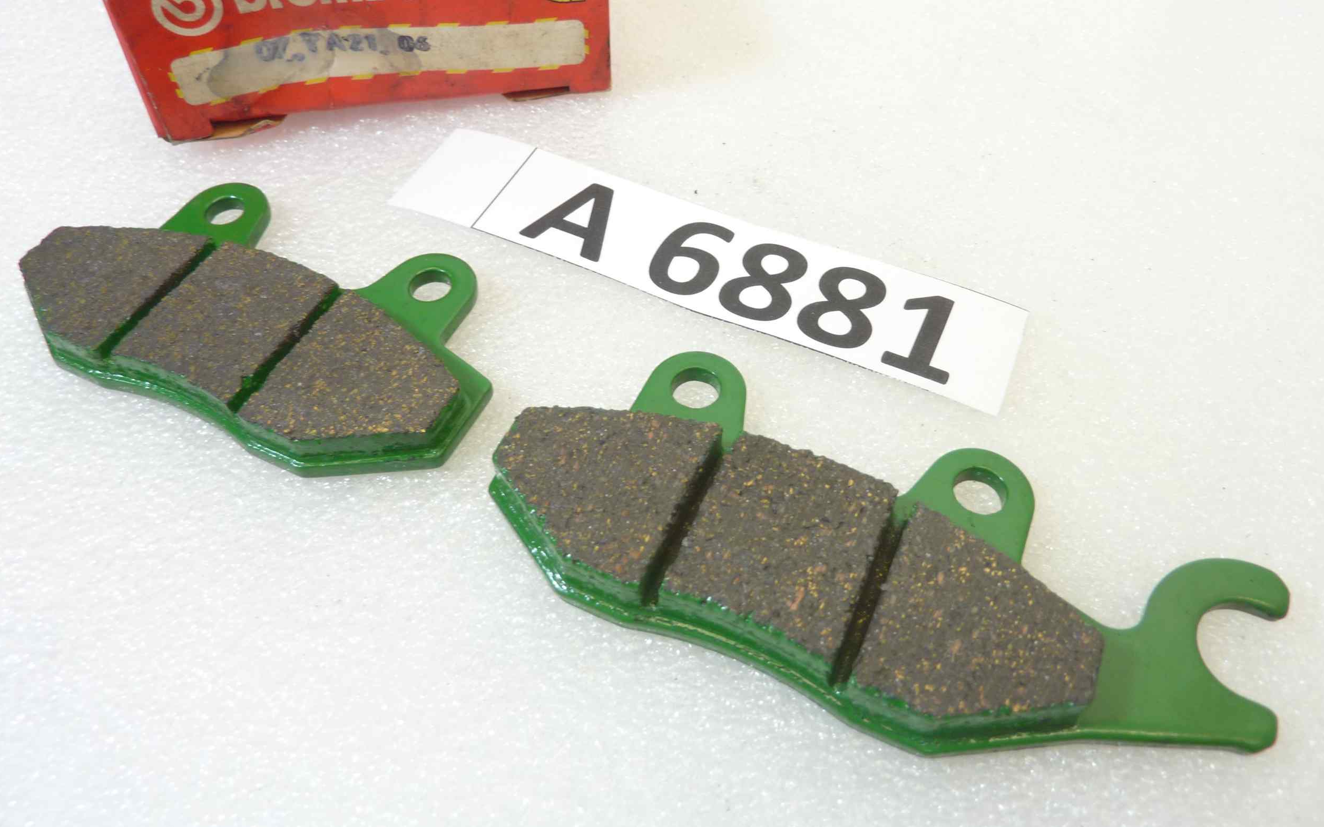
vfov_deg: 45.9
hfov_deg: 68.4
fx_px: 974
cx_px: 672
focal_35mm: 27
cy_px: 353
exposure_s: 1/25
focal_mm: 4.1
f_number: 3.3
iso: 80
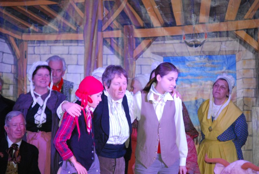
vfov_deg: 7.7
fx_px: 1297
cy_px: 87
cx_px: 130
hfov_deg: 11.4
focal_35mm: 180
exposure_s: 1/60
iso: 1400
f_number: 4.8
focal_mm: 120
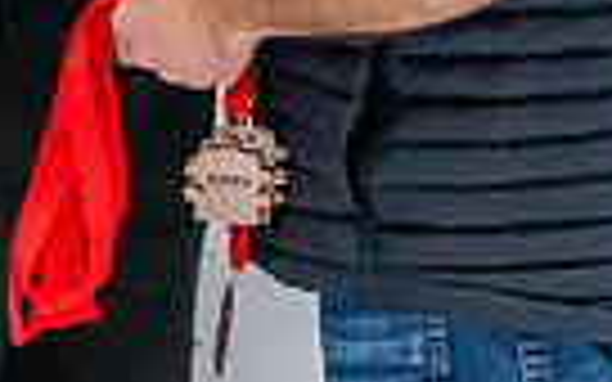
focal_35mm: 353
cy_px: -474
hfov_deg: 5.9
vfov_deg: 3.7
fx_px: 5888
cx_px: -398
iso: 3200
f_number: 2.8
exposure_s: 1/1250
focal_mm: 70
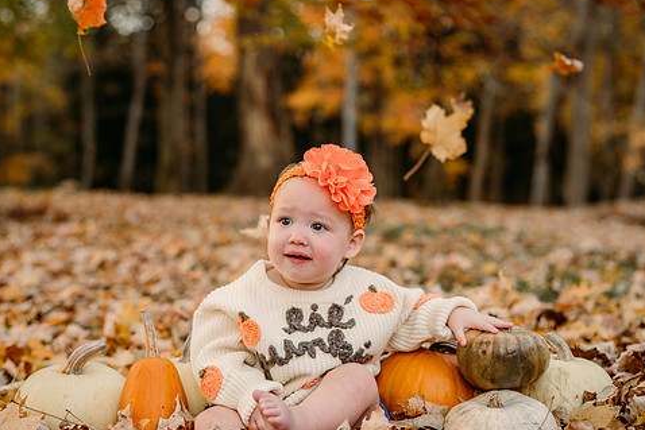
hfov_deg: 35.0
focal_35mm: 57
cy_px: 241
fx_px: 1021
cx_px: 293
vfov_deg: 23.8
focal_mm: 47
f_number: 2.2
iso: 320
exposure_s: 1/500
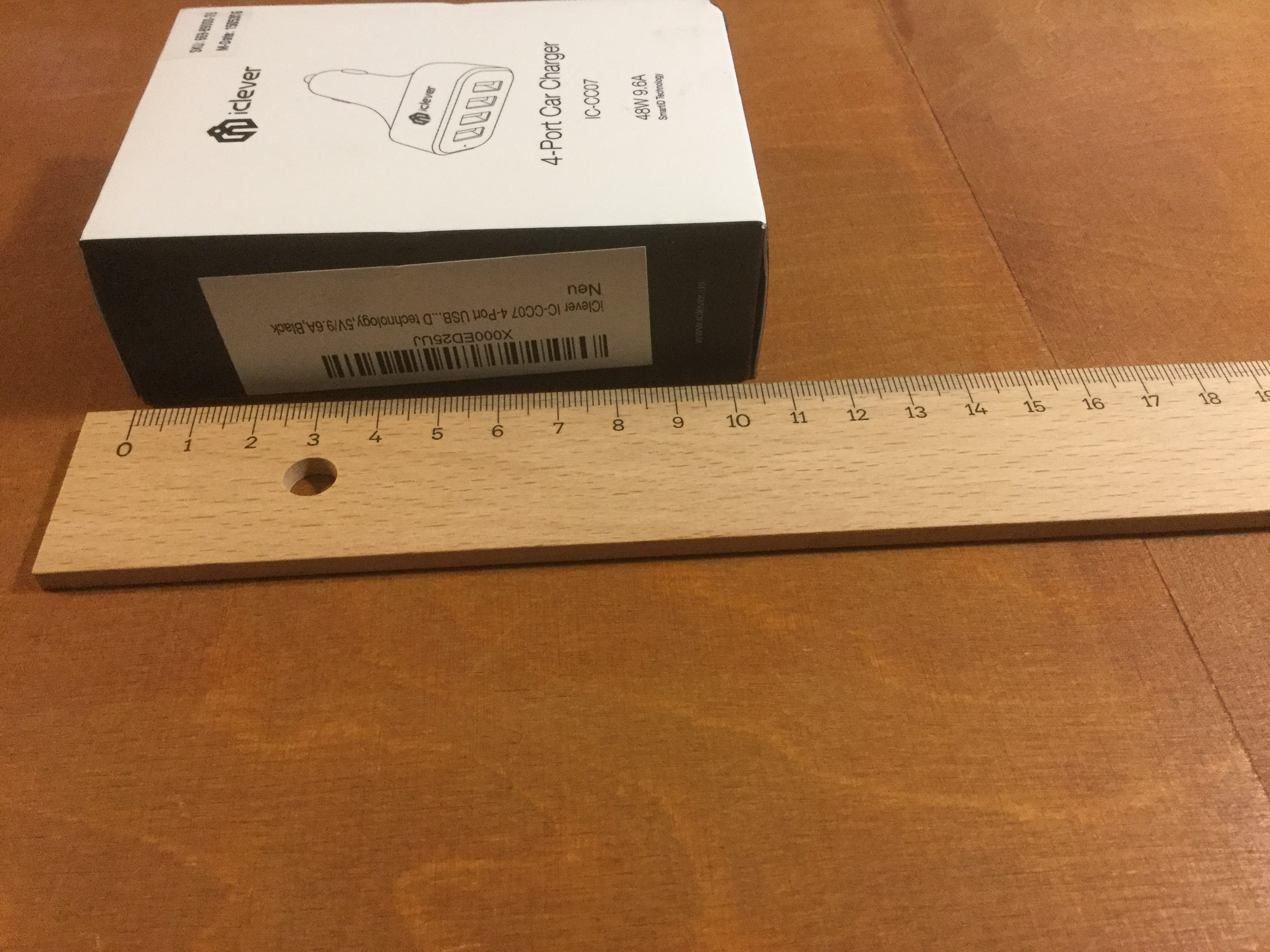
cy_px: 476
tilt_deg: -48.1
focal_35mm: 31
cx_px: 635
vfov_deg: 45.4
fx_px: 1137
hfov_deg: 58.4
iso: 200
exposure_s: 1/25
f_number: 2.4
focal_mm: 3.3
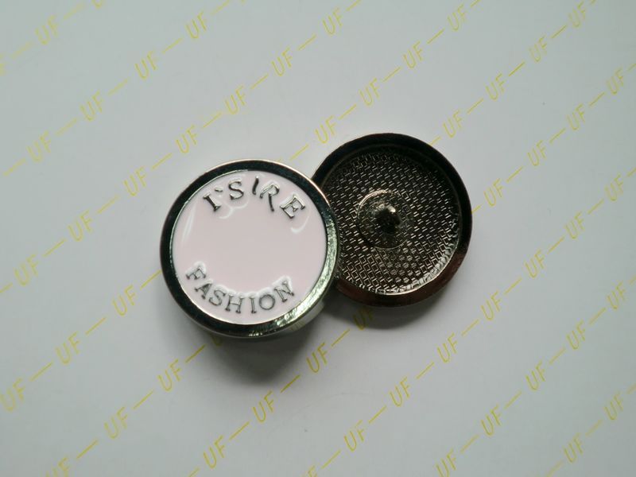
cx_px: 318
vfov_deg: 36.8
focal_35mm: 39
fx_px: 717
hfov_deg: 47.9
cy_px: 238
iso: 100
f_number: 3.1
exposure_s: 1/80
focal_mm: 6.51
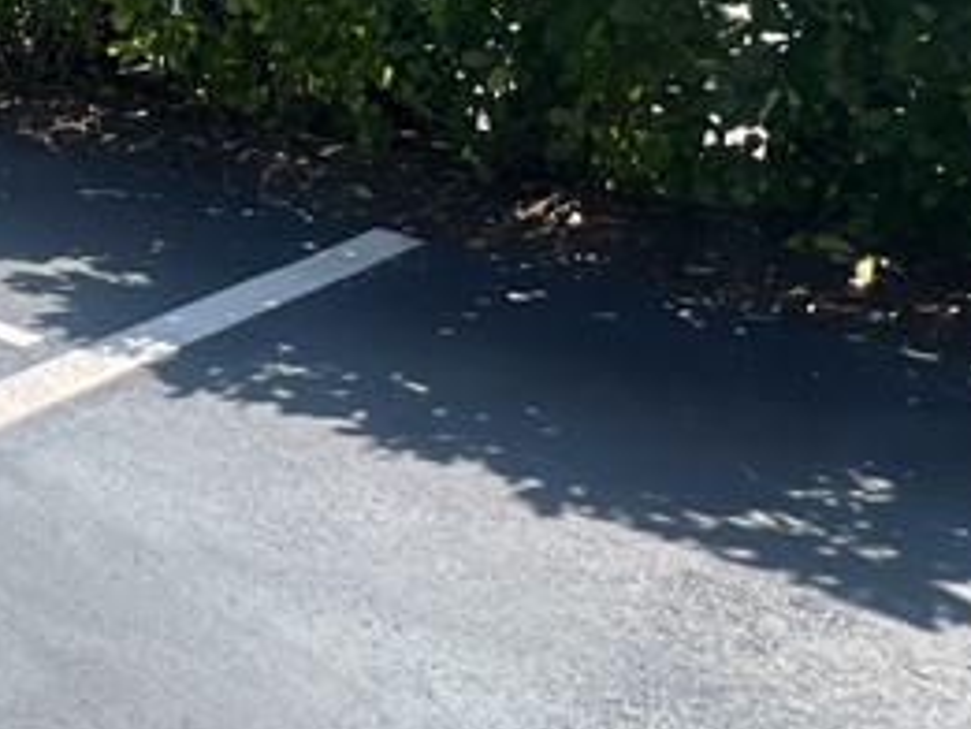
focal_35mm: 51
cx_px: -640
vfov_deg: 27.8
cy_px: 104
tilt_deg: -15.2
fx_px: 1431
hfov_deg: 24.3
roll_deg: +0.6
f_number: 1.8
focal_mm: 1.57
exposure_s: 1/797
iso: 32
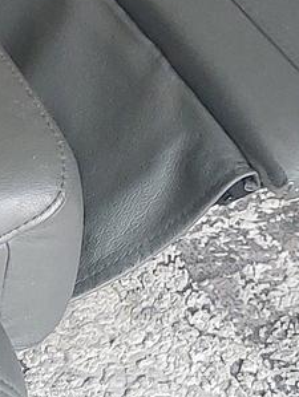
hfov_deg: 8.4
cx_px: -310
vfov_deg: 11.7
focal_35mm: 167
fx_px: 1919
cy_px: 12
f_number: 1.8
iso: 200
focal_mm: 5.23
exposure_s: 1/60
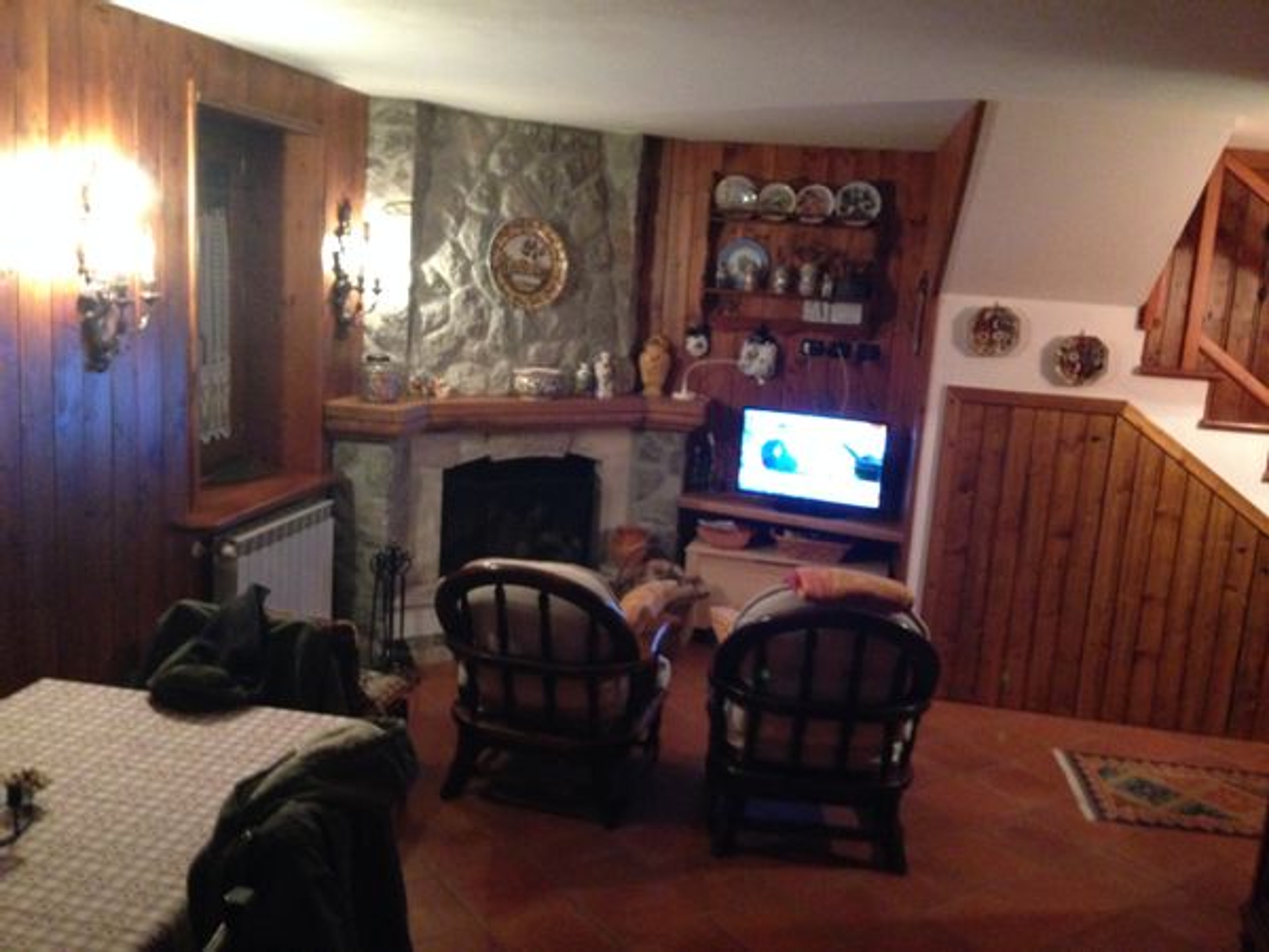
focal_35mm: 33
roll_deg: -4.8
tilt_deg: -11.4
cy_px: 476
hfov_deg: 55.4
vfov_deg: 42.9
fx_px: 1210
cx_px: 634
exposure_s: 1/15
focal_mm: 4.12
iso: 640
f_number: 2.4
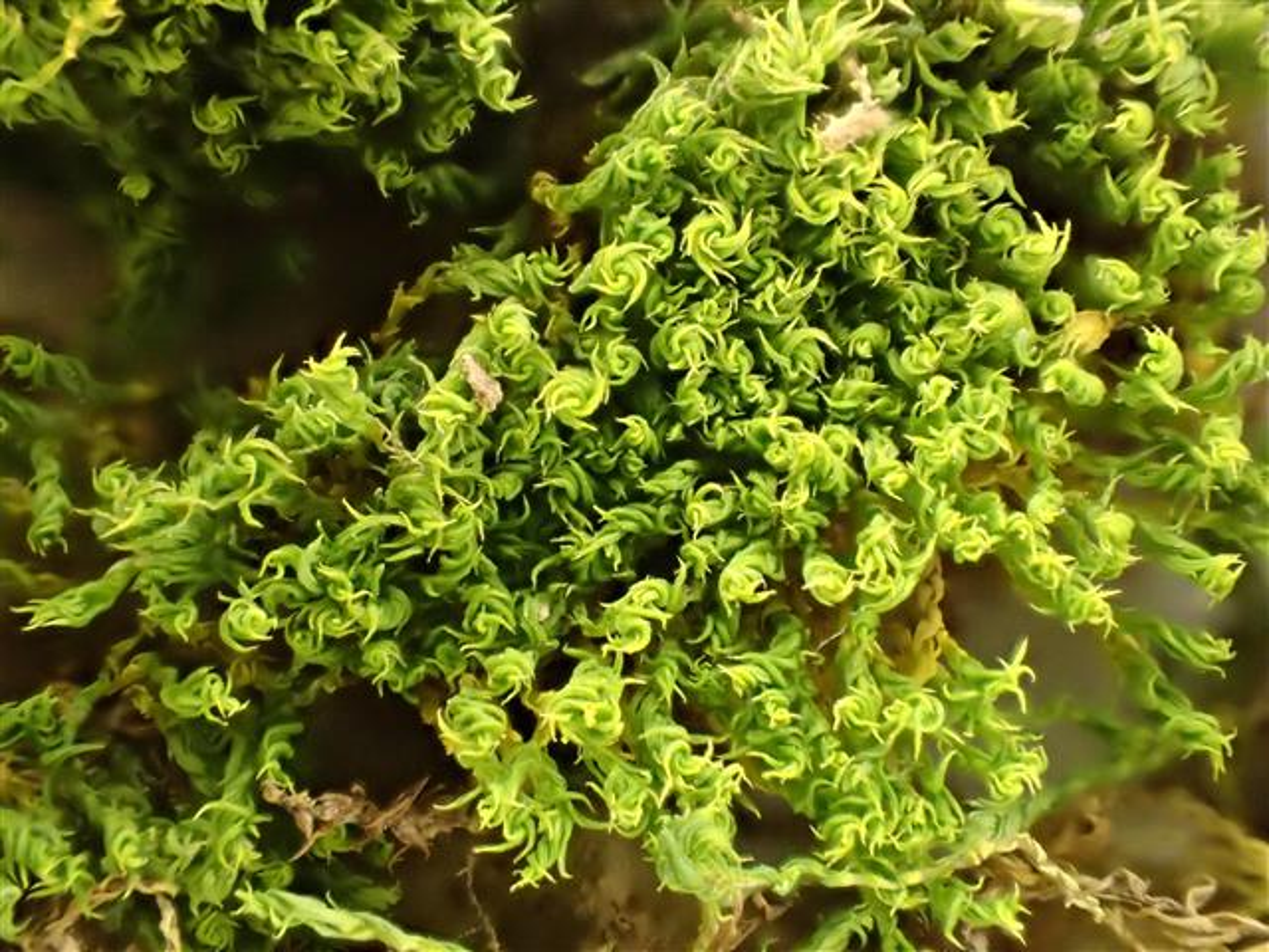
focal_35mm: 49
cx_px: 634
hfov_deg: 38.9
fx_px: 1796
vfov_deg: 29.7
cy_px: 476
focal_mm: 8.99
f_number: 4.5
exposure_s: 1/50
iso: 1600
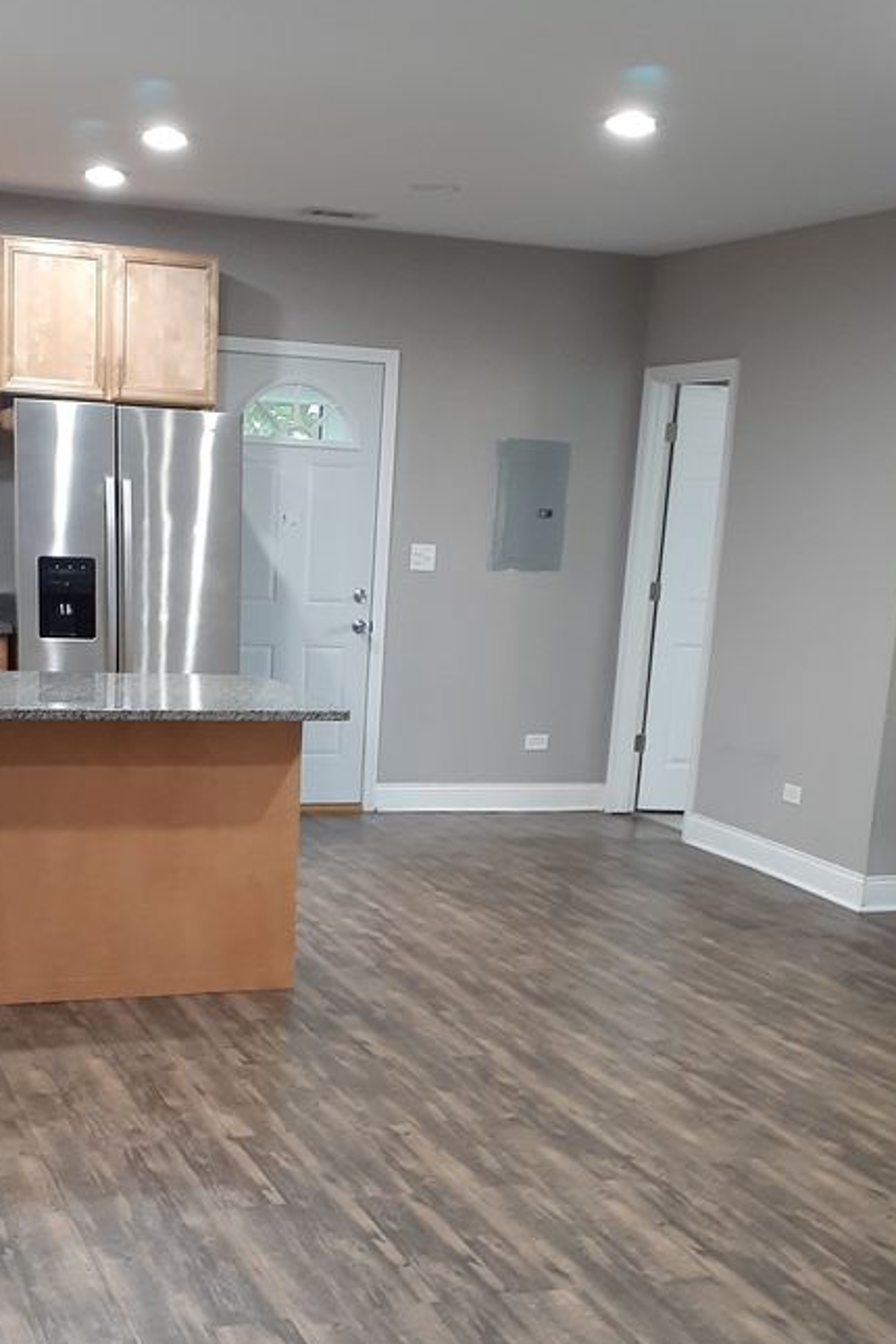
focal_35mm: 47
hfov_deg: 28.5
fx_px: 1755
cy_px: 913
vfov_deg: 41.3
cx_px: 329
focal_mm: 3.6
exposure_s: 1/30
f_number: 1.9
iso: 320
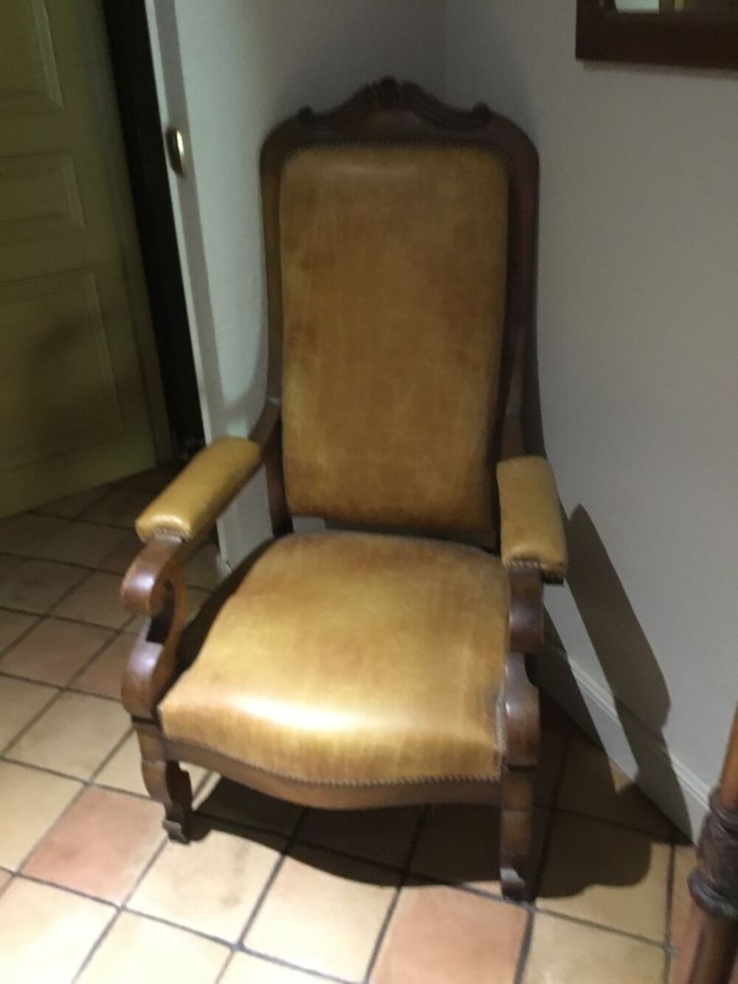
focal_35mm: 31
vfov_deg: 58.3
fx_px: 881
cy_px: 492
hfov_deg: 45.4
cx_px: 369
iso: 500
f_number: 2.4
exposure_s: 1/17
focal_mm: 3.3
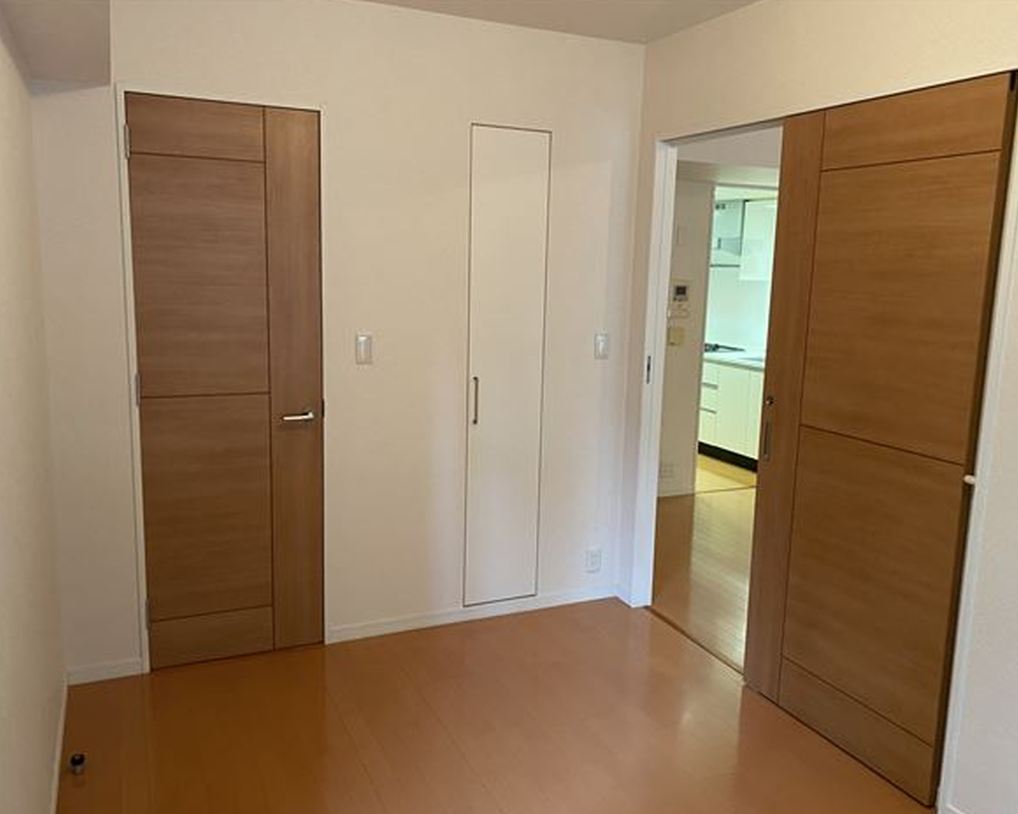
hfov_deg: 62.2
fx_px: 844
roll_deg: -1.3
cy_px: 412
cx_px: 524
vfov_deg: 51.5
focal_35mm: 28
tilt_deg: -9.9
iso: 200
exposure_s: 1/50
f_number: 1.8
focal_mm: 4.25
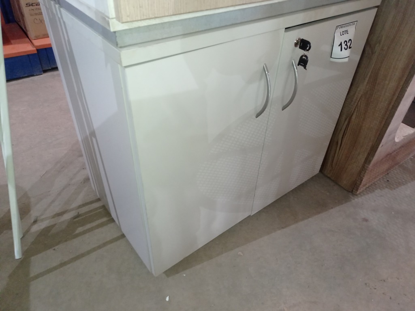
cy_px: 156
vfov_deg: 49.7
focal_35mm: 28
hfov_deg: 63.5
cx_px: 208
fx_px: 335
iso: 612
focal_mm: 4.7
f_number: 1.79
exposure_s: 1/24
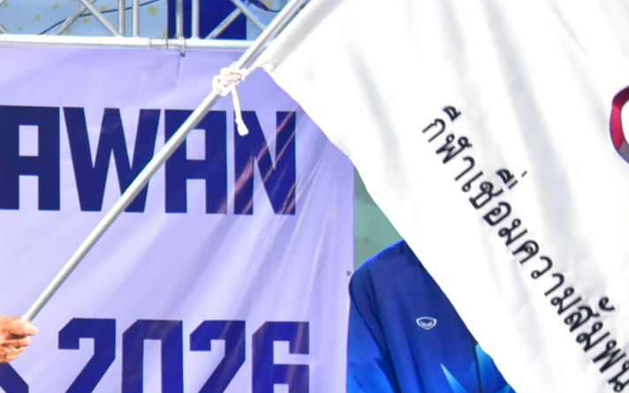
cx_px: -182
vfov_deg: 5.9
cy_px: 309
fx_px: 3806
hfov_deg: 9.3
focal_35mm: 222
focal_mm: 62
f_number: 5.6
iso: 3200
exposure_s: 1/200
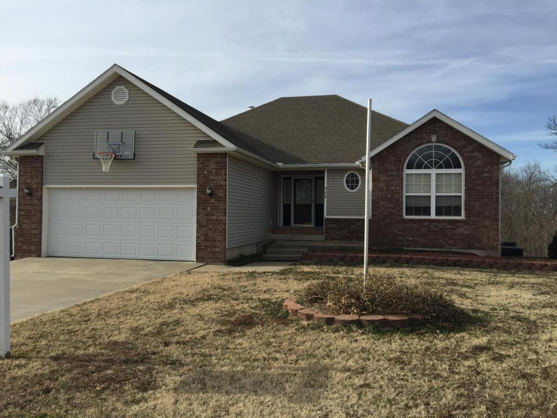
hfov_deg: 61.7
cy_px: 209
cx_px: 278
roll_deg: -0.8
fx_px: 467
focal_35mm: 29
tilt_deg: +2.6
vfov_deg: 48.2
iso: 32
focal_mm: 4.15
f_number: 2.2
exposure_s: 1/2083
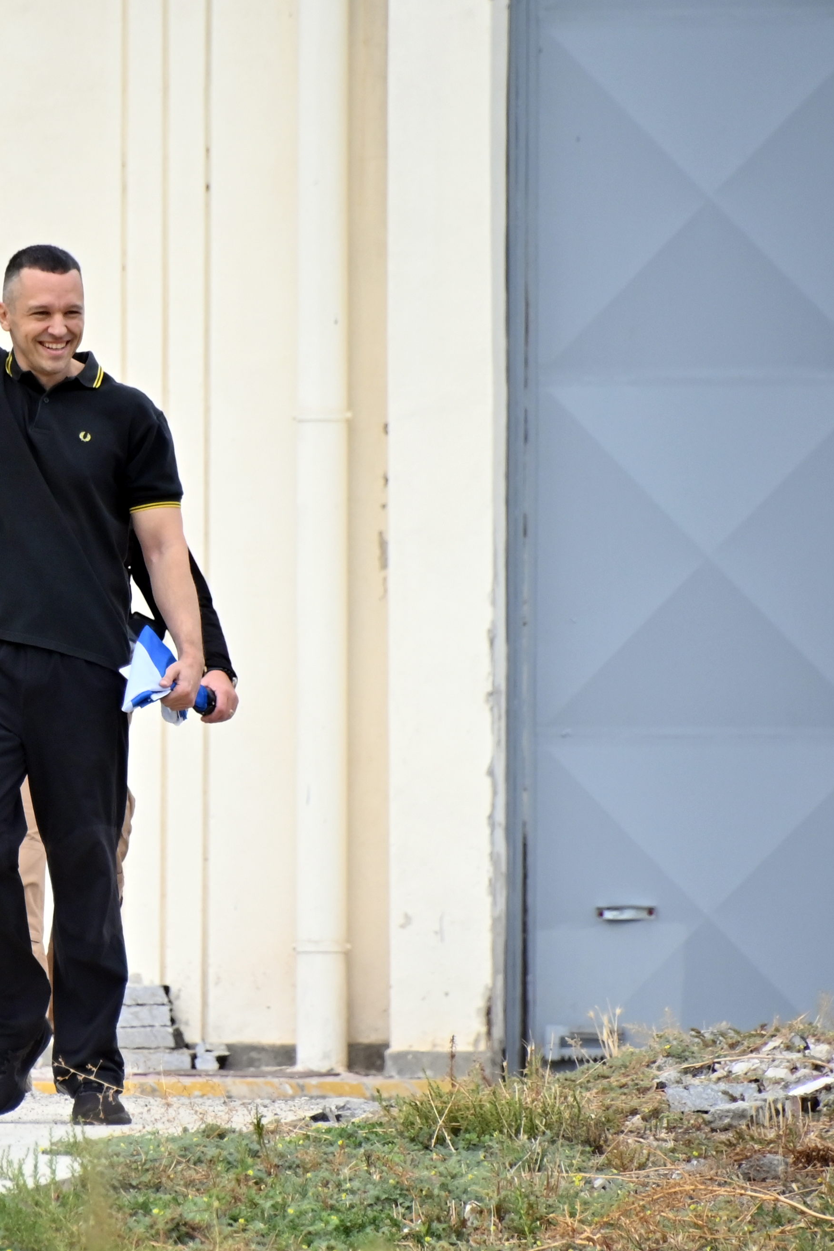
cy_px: 625
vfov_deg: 3.8
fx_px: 18798
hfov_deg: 2.5
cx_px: -62
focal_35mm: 541
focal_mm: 240
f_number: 6.3
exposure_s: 1/3200
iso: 1000
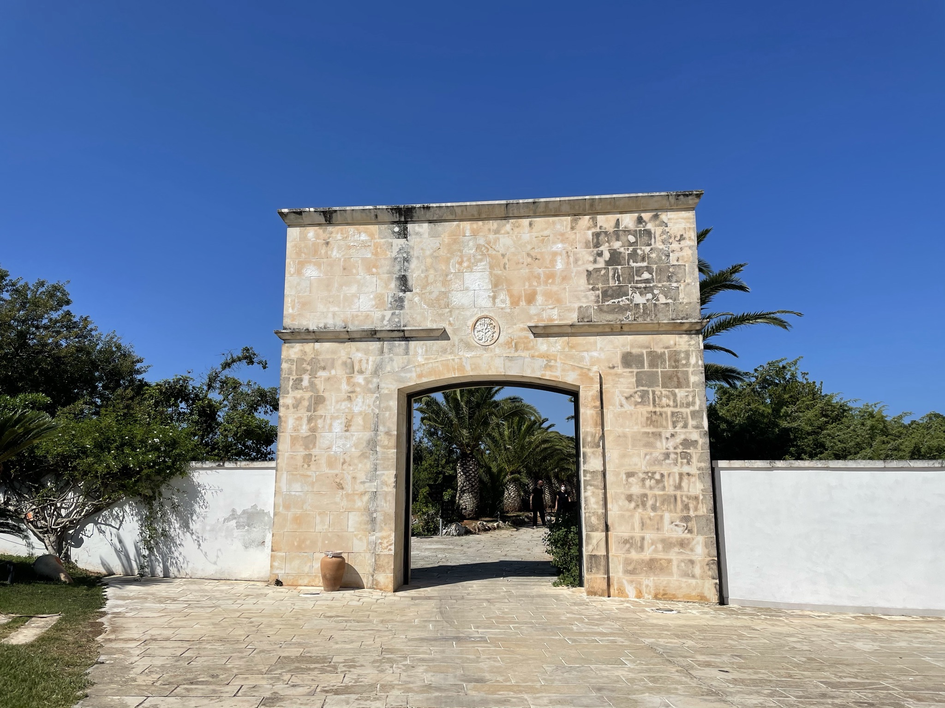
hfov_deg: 67.3
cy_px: 354
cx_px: 472
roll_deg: +0.2
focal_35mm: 26
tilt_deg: +9.9
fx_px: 710
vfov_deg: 53.1
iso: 32
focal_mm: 4.2
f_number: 1.6
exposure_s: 1/7299
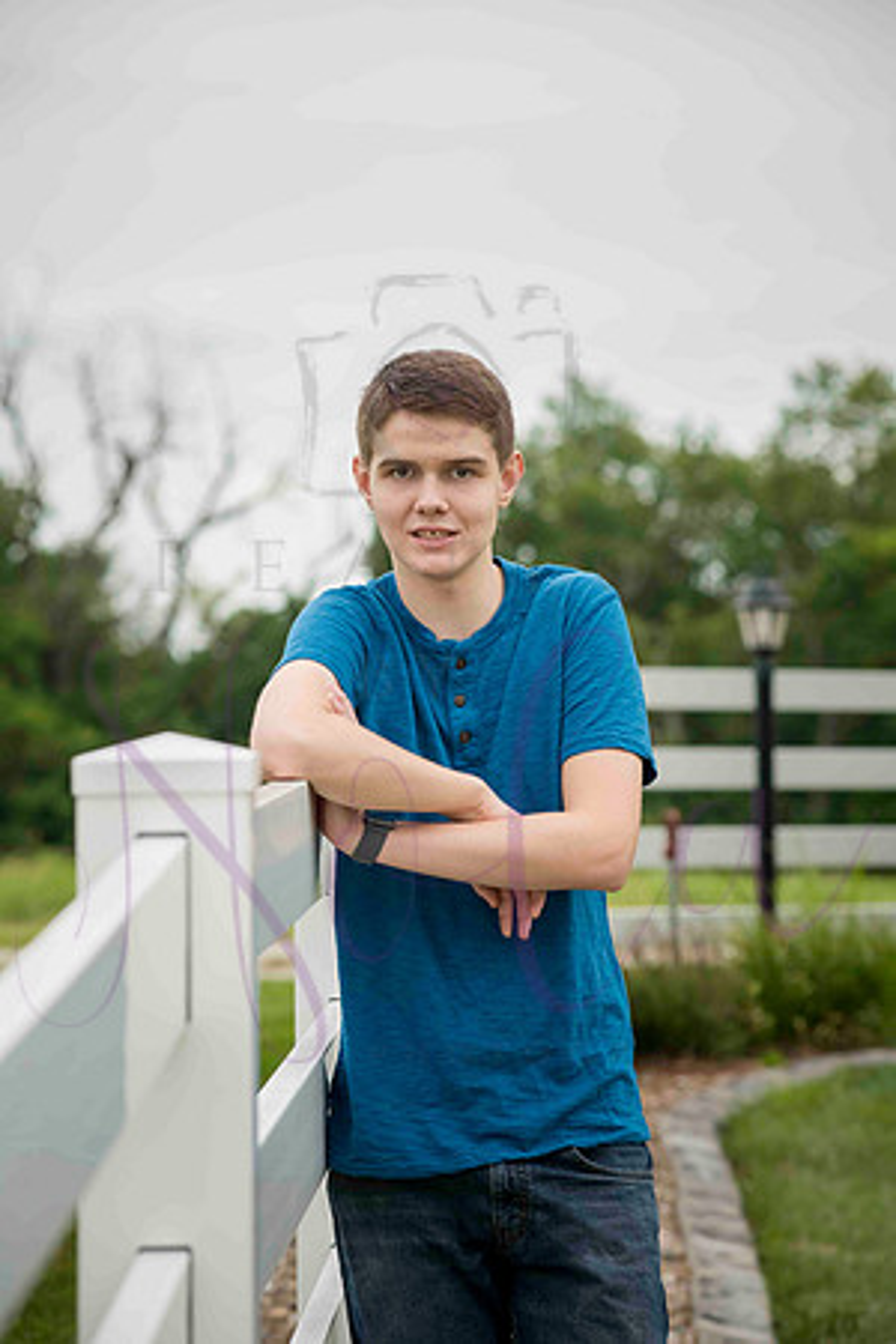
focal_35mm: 125
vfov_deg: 16.4
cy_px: 672
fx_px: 4666
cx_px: 448
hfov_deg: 11.0
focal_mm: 125
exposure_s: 1/640
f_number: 6.3
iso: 640
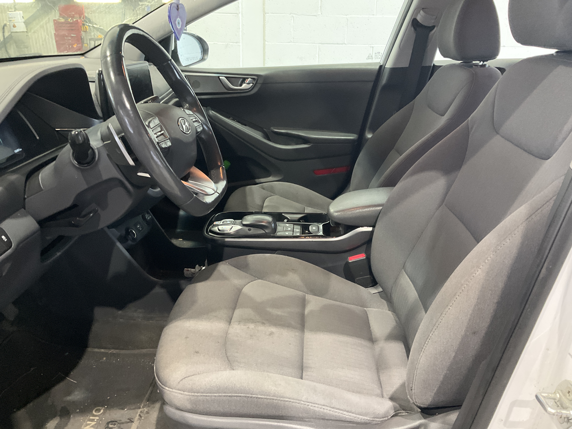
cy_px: 214
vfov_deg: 48.2
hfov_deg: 61.7
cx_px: 286
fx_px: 479
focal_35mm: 29
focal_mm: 3
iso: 320
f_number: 1.8
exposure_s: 1/40
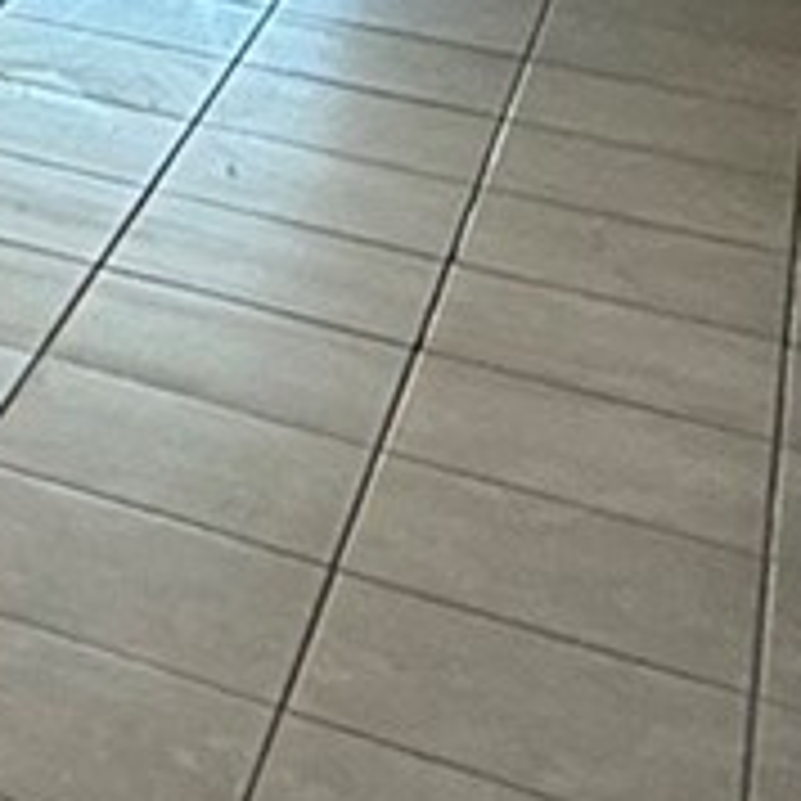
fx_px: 2906
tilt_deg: -11.1
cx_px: -1580
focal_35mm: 111
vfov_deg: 14.6
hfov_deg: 10.8
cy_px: -400
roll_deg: -1.4
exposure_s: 1/120
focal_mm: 2.22
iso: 100
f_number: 2.2
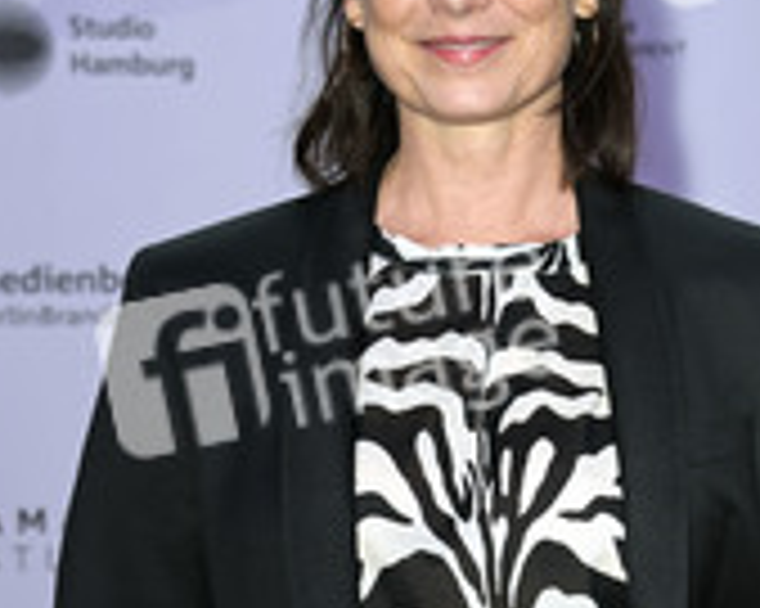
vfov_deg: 10.6
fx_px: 3237
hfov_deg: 13.4
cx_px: 459
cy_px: 576
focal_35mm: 144
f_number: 5.6
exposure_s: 1/250
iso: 400
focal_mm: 65
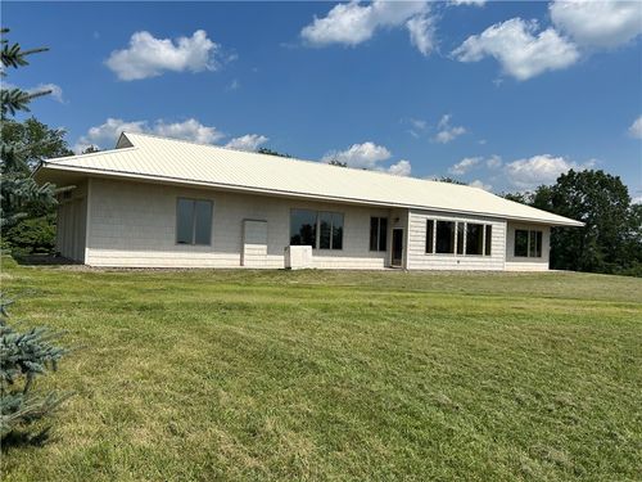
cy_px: 241
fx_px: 482
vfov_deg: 53.1
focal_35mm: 26
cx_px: 321
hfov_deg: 67.3
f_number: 1.5
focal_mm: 5.7
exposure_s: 1/6579
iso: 50
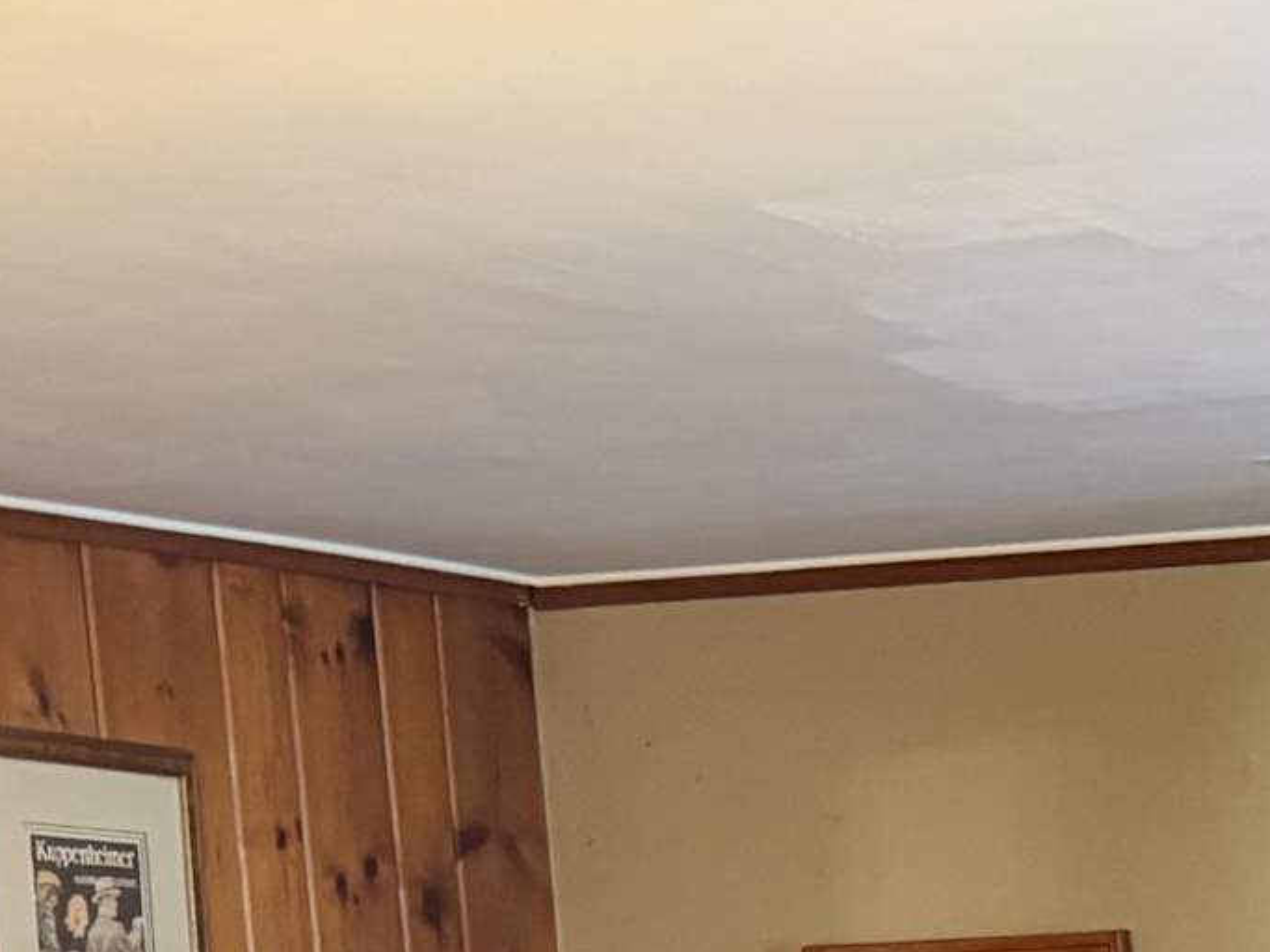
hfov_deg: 17.4
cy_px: 2043
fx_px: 3962
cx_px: 1528
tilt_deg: -12.9
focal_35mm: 108
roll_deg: +1.3
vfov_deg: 11.9
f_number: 1.78
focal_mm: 6.76
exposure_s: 1/40
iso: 640
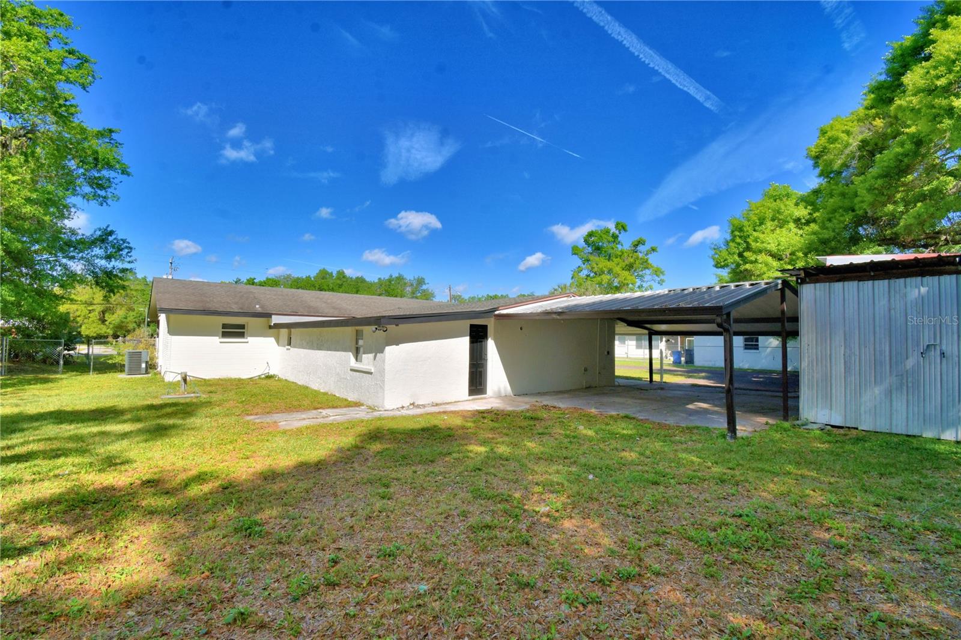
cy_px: 320
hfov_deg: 100.4
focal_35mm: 15
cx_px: 480
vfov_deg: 77.3
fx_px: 400
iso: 100
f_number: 11
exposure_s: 1/250
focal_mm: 10
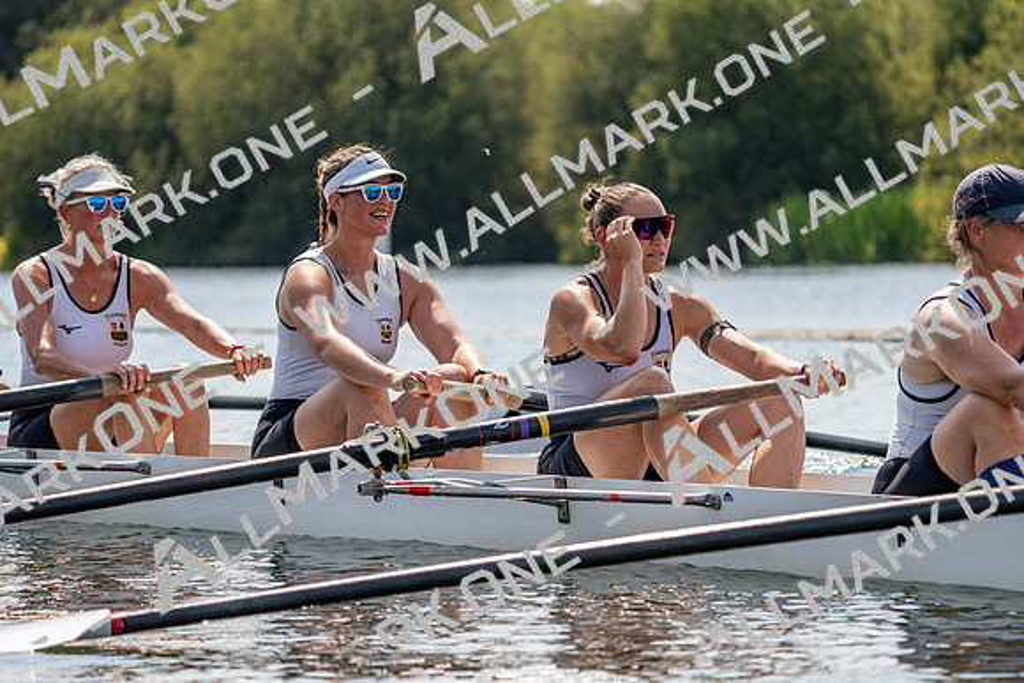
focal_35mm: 200
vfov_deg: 6.9
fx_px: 5690
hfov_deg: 10.3
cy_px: 342
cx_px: 512
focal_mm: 200
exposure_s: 1/1600
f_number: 5.6
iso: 200
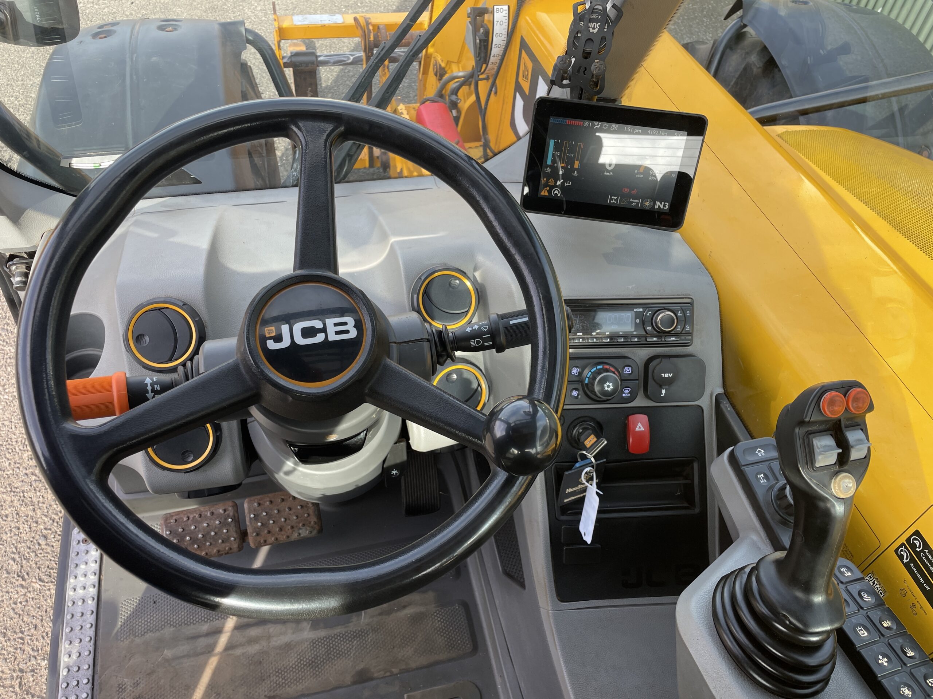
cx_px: 466
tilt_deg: -51.2
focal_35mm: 26
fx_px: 701
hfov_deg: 67.3
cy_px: 350
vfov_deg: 53.1
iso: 32
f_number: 1.6
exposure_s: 1/258
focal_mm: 4.2
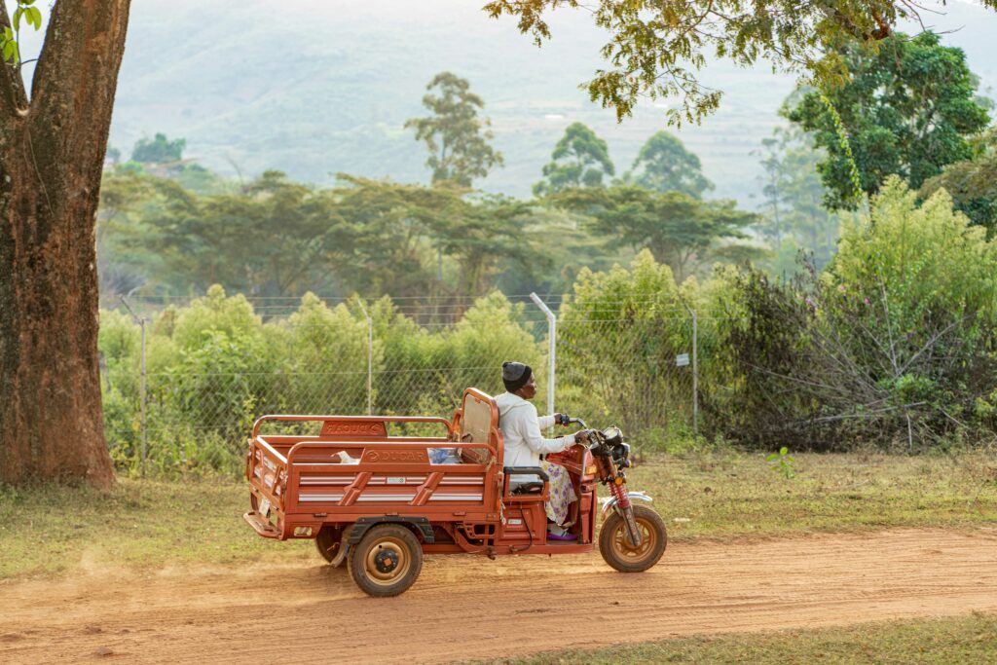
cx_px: 498
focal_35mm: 85
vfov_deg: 16.1
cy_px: 332
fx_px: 2354
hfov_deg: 23.9
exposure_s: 1/320
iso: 640
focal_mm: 85
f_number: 3.2
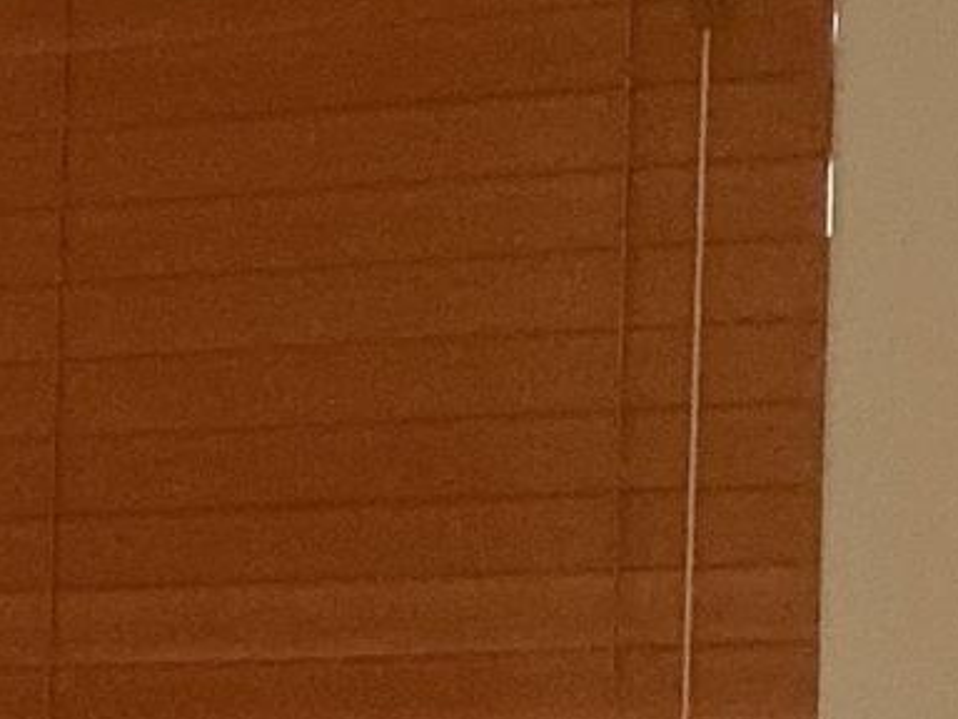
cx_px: -1592
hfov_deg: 8.6
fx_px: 5618
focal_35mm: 203
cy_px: 1508
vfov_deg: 7.0
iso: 500
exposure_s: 1/49
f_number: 1.8
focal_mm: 4.25
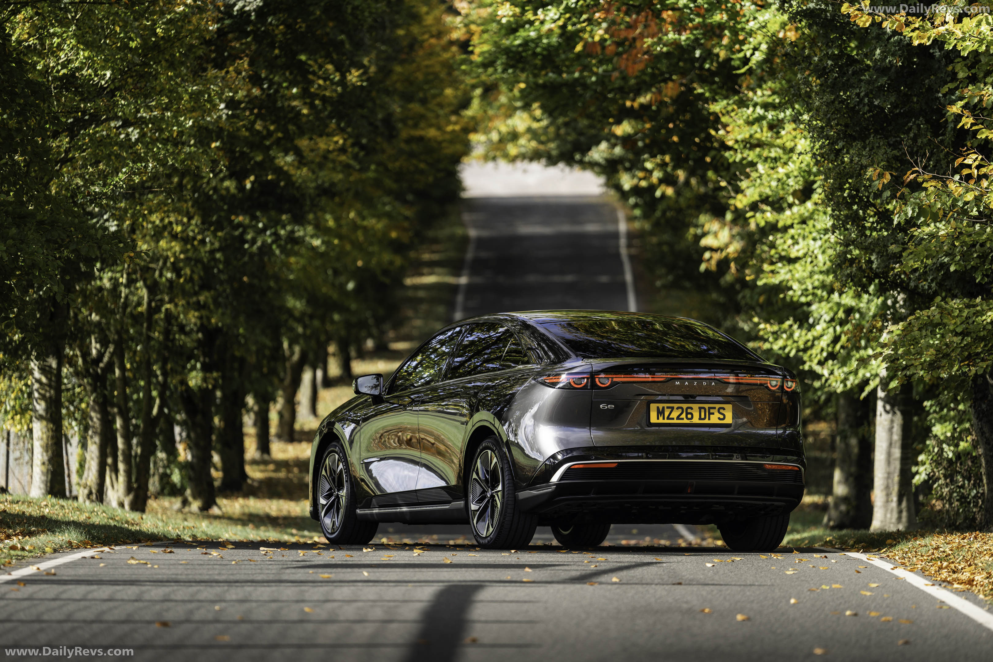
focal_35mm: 185
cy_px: 331
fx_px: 5103
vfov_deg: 7.4
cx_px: 496
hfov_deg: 11.1
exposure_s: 1/250
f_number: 2.8
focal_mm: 185
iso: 50
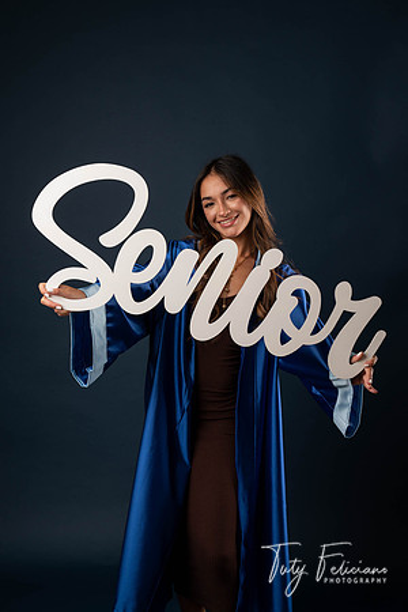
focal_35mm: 56
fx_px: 952
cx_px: 204
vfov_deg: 35.6
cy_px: 306
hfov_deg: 24.2
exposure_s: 1/100
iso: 200
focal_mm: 56
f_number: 5.6
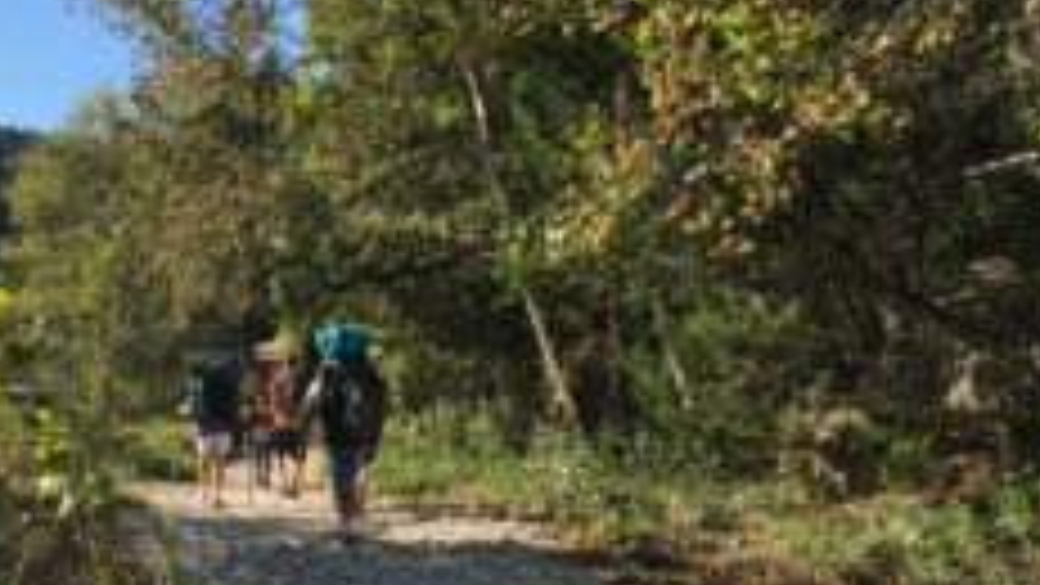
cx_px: 342
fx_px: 1379
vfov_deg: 23.9
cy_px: 328
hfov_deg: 40.8
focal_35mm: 50
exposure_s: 1/916
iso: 25
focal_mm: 4.15
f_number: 2.2
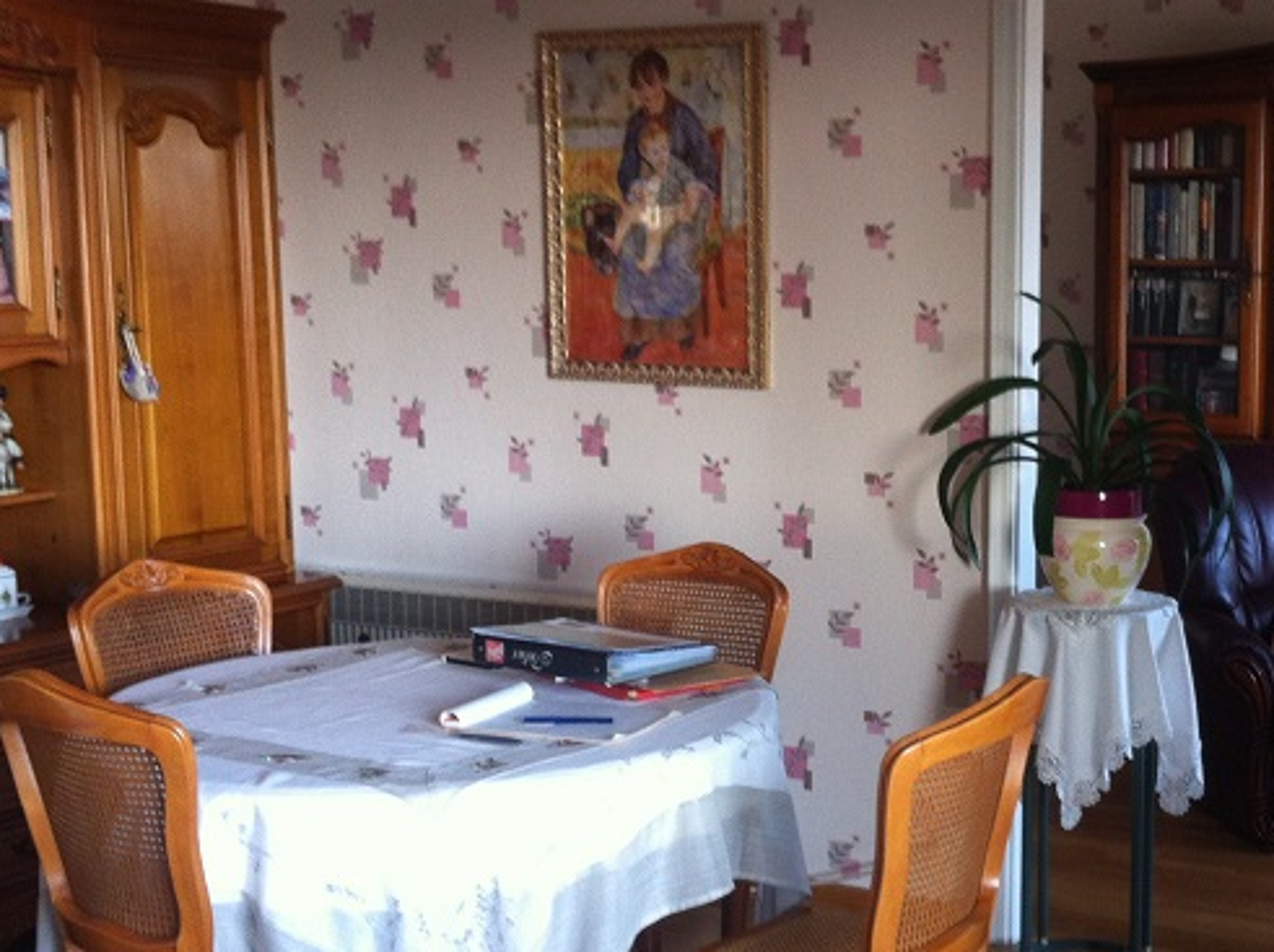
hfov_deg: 33.5
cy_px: 567
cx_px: 861
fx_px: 2095
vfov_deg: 25.6
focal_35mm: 57
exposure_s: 1/17
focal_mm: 3.85
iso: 100
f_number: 2.8
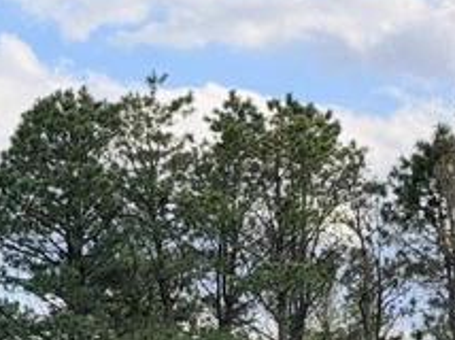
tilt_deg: +5.7
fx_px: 3020
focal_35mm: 230
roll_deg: -1.0
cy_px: 212
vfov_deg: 6.4
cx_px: 55
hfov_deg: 8.6
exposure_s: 1/1795
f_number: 1.78
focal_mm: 6.76
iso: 100
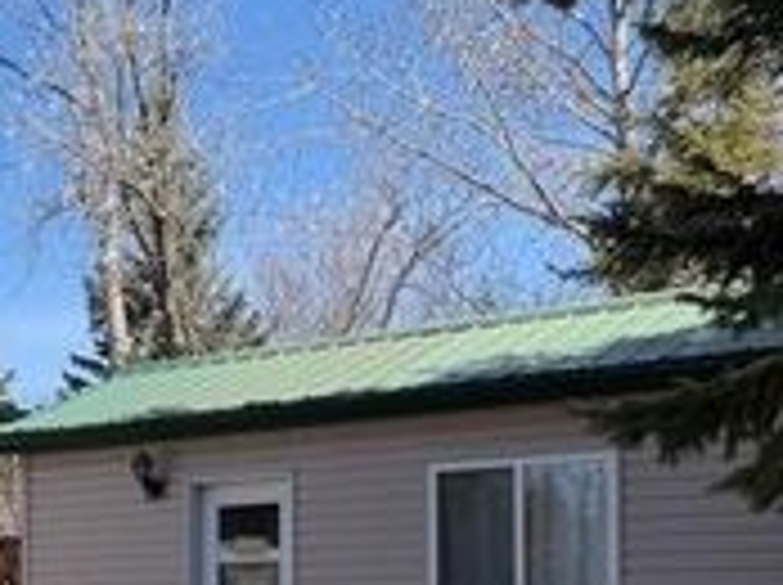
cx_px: -252
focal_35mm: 69
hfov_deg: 24.4
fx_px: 1559
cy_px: 596
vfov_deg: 20.5
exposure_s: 1/3759
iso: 80
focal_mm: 6.76
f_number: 1.78
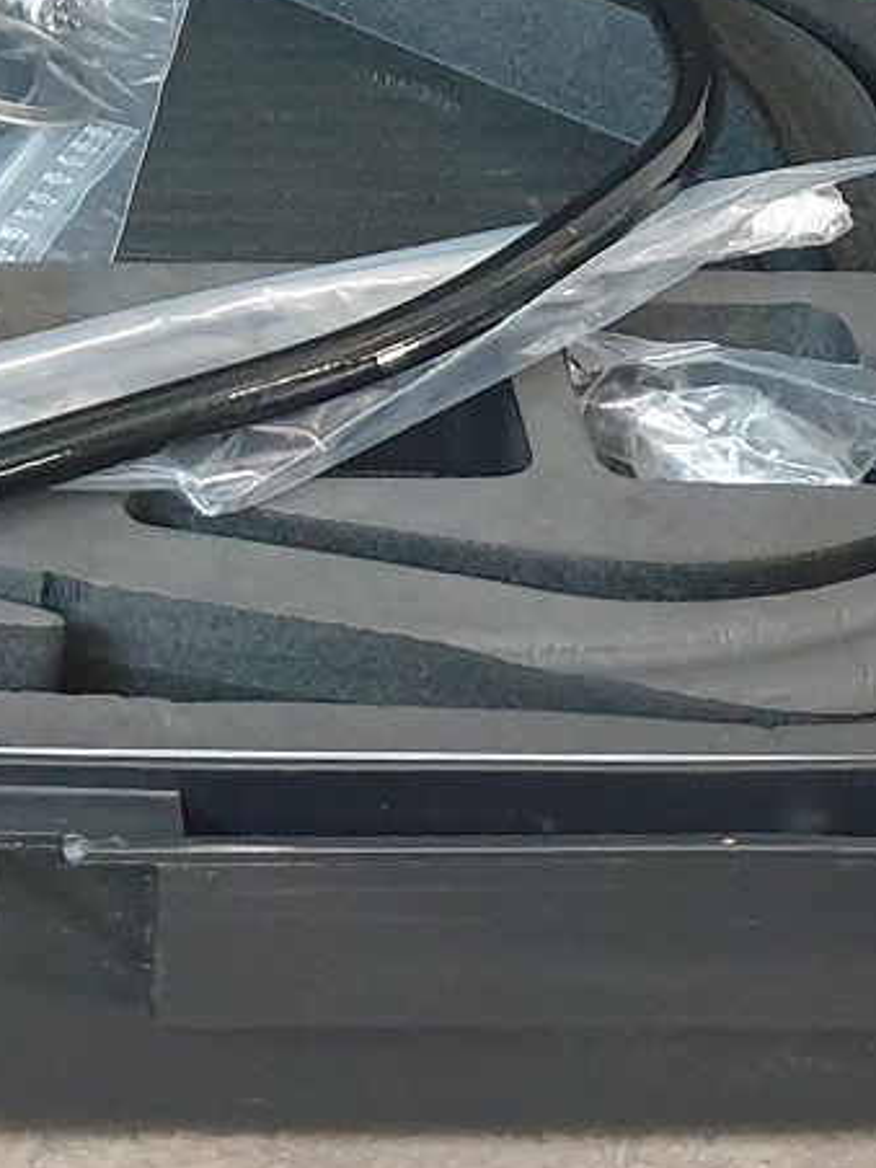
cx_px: -295
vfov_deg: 16.0
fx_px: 3914
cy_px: -390
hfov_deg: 12.3
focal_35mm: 116
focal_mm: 4.3
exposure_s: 1/50
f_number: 1.5
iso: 320
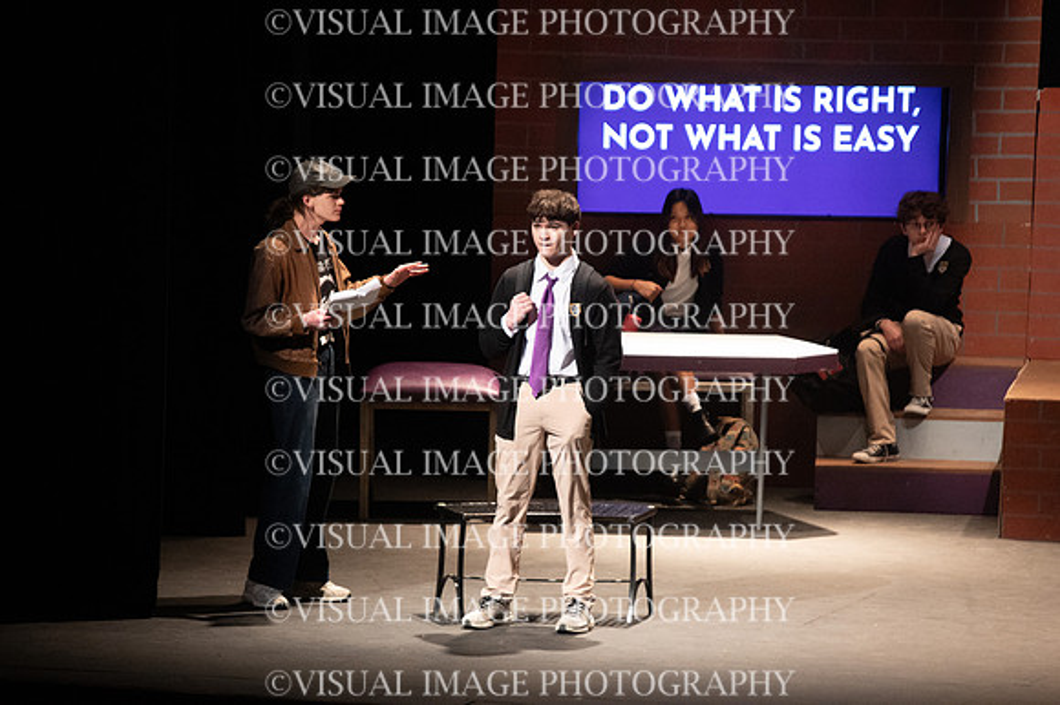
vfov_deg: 4.3
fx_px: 9416
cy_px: 352
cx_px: 530
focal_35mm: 320
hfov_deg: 6.4
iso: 10000
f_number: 6.3
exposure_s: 1/200
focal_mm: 320
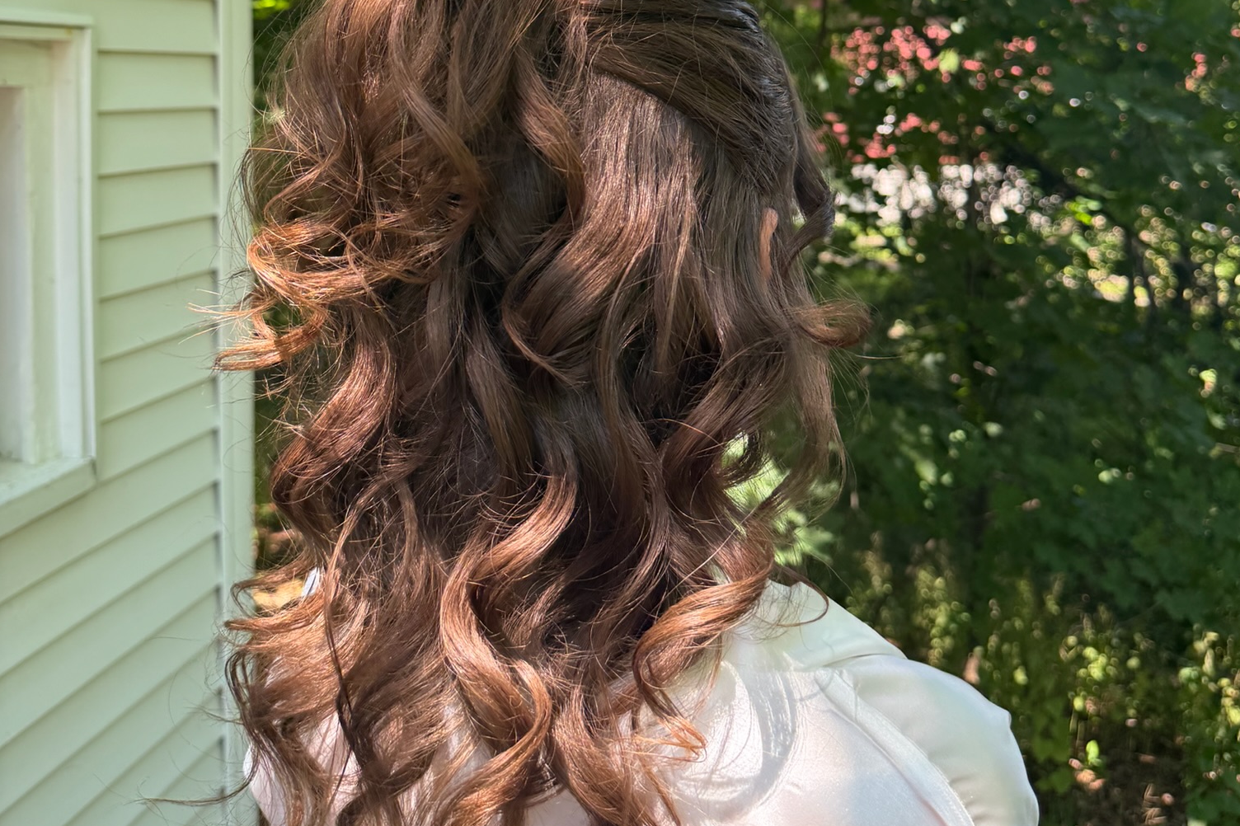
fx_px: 1171
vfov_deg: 37.5
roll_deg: -0.1
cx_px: 632
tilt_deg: -3.7
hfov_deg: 55.8
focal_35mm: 34
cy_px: 165
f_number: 1.78
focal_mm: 6.76
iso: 100
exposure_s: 1/344
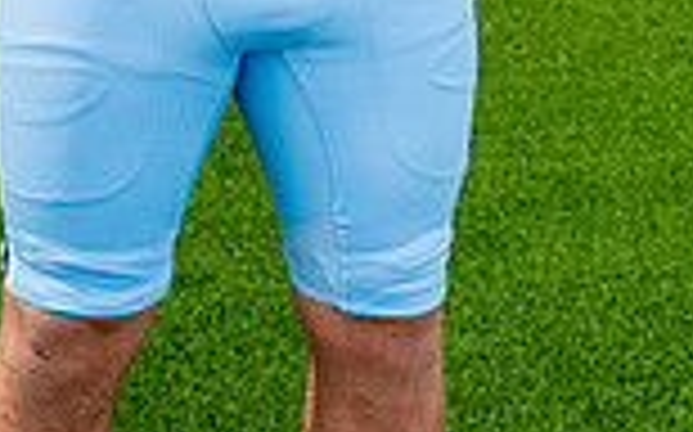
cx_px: 130
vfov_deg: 10.4
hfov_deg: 18.3
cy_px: -513
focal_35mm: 113
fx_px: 2133
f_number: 6.3
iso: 160
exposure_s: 1/250
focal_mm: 38
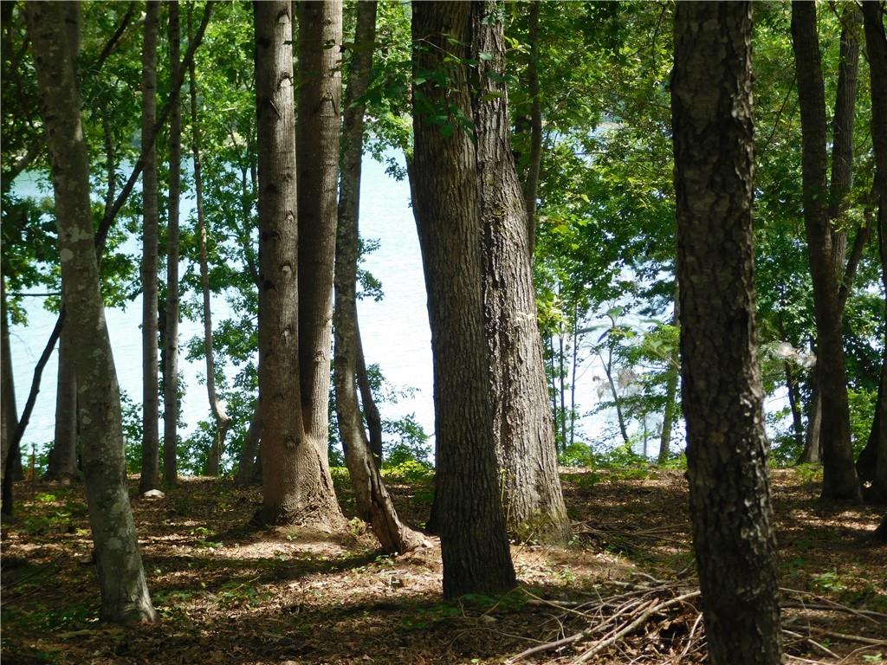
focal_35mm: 115
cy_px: 332
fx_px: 2947
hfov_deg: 17.1
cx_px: 444
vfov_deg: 12.9
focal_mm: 20.3
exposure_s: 1/125
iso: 125
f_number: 4.8
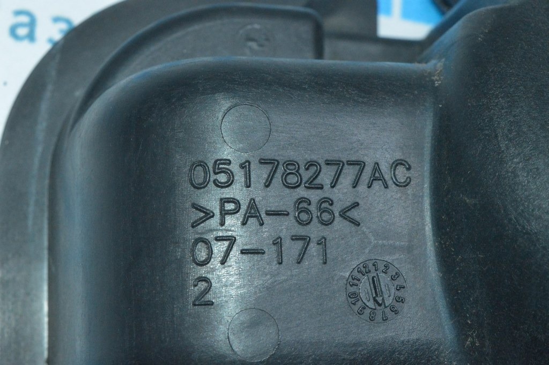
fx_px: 1257
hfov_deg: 24.6
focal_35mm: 82
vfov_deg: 16.5
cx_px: 274
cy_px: 182
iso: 4500
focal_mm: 55
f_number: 16
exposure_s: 1/80
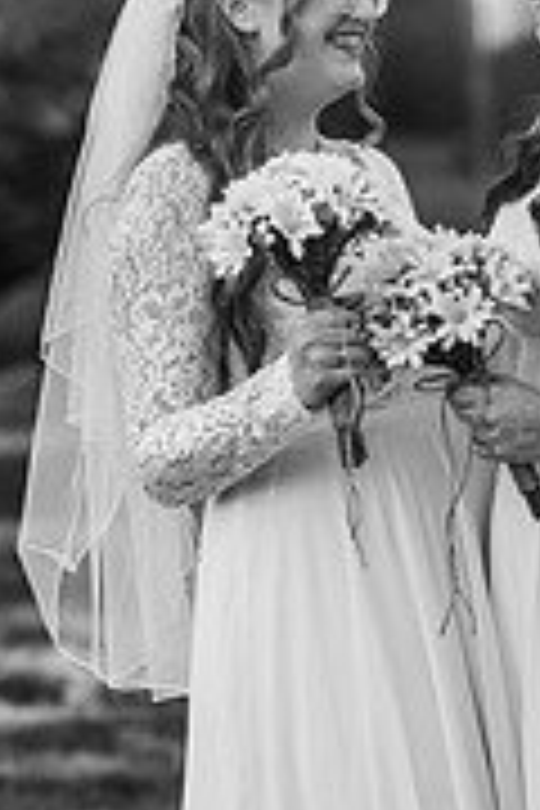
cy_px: 572
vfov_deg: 9.7
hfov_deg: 6.5
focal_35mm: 212
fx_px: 4770
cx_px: 430
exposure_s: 1/1000
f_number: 2.5
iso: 100
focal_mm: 85
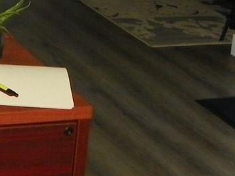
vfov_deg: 10.6
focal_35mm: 135
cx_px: -78
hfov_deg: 14.0
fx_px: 916
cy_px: -83
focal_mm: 5.2
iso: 200
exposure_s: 1/125
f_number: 2.8
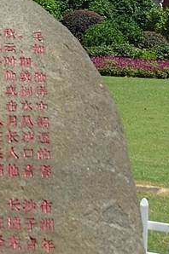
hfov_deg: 10.4
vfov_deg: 15.9
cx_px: -146
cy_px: -72
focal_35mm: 123
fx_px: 868
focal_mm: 20
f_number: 8
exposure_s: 1/400
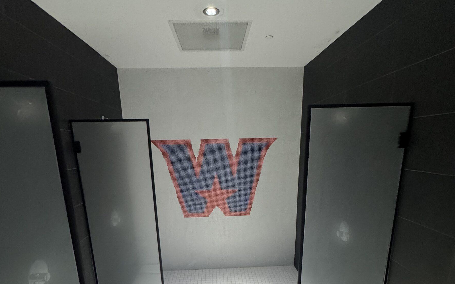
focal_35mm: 20
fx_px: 248
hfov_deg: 85.1
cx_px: 227
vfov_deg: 57.4
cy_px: 204
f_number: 2.2
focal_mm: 2.22
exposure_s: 1/60
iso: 400
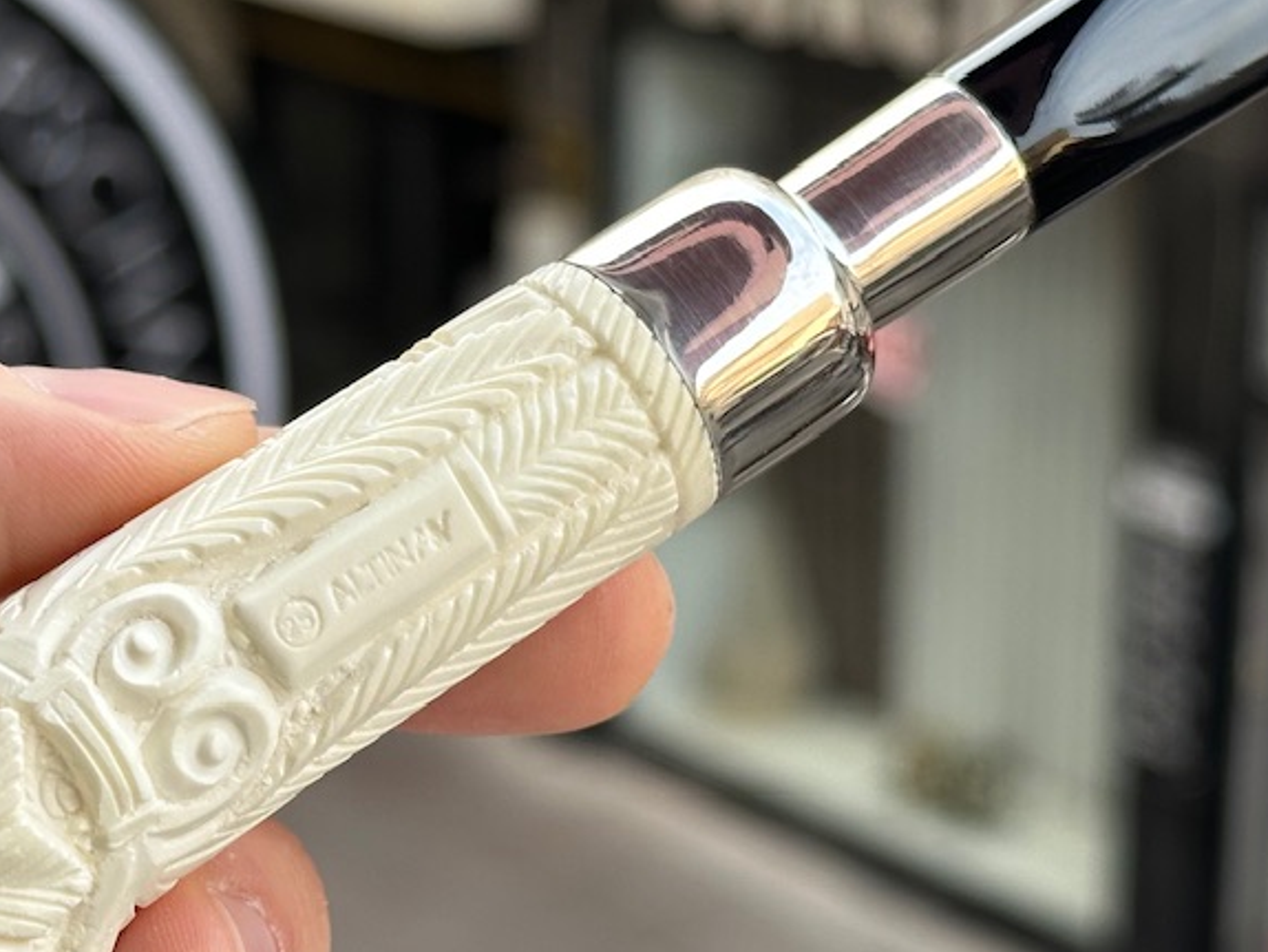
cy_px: 517
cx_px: 418
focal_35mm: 107
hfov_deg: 18.3
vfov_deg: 13.8
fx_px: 3921
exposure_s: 1/417
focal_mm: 6.86
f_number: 1.78
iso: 64
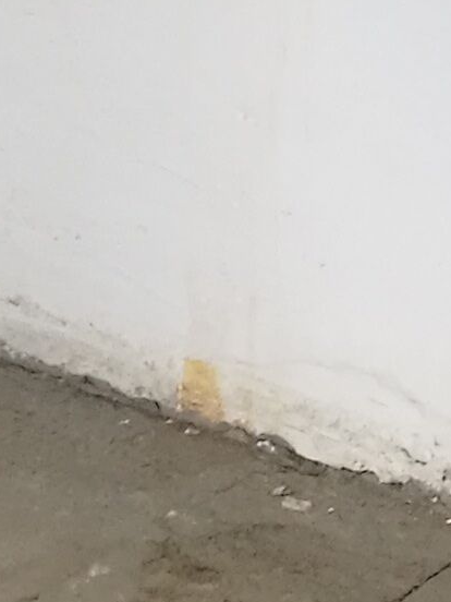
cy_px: -132
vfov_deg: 10.0
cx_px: 928
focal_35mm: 194
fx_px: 3370
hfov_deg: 7.3
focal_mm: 4.5
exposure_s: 1/40
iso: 160
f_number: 2.2
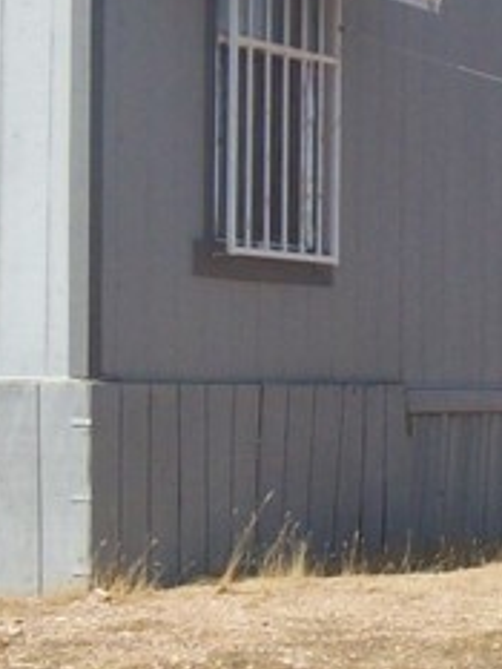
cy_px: 320
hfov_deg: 9.4
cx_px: 468
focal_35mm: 158
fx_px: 3052
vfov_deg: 12.5
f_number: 4.8
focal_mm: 6
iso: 80
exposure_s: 1/741
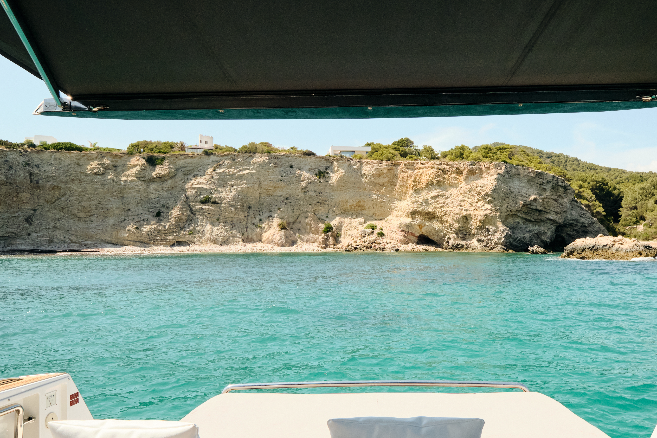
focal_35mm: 26
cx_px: 358
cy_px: 235
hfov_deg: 69.3
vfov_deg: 49.5
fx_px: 474
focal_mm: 10.6
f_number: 5
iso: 800
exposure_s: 1/3200
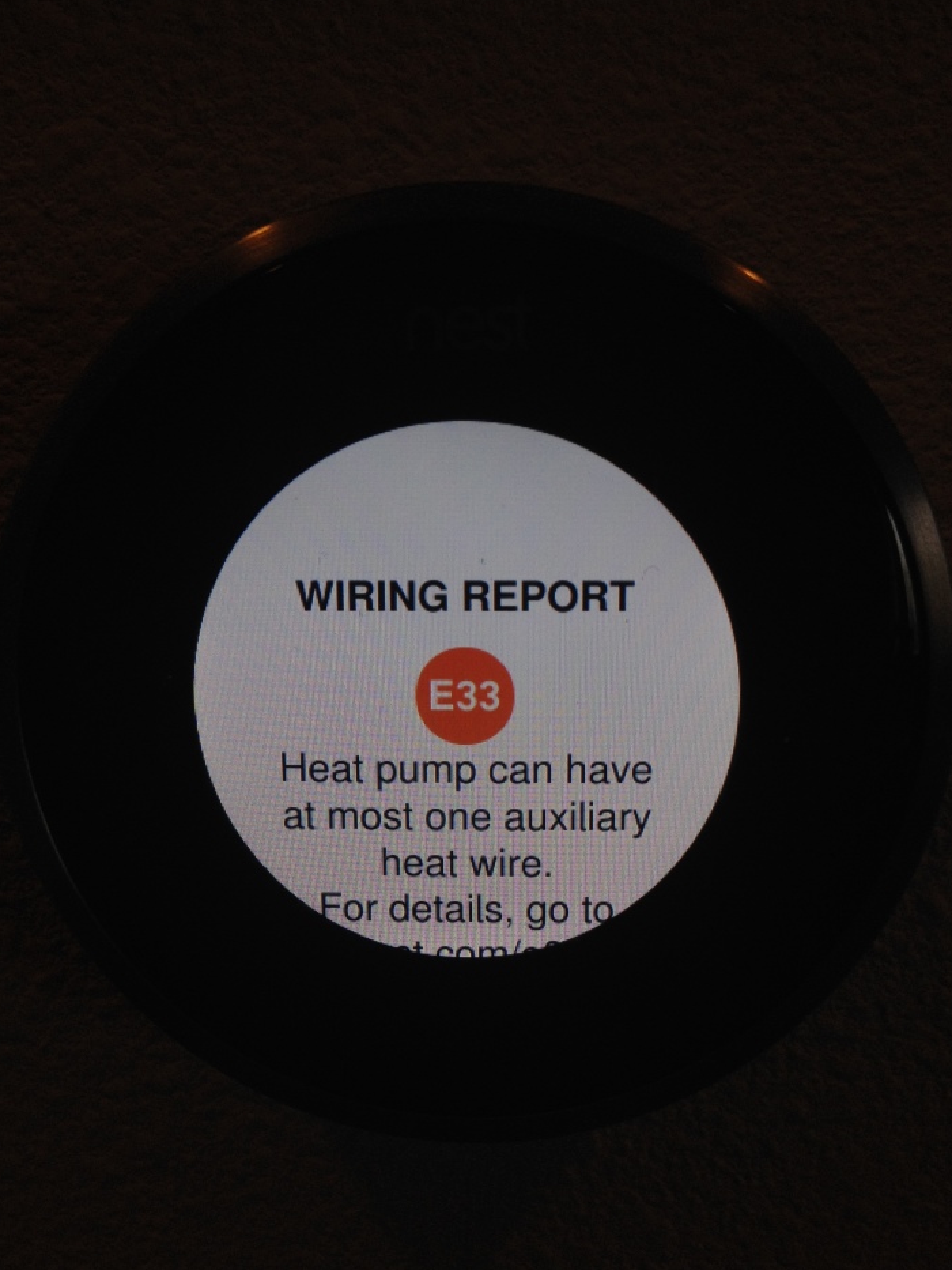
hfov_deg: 36.0
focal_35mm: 40
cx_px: 472
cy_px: 697
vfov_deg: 46.7
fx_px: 1466
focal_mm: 4.28
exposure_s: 1/130
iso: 50
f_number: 2.4
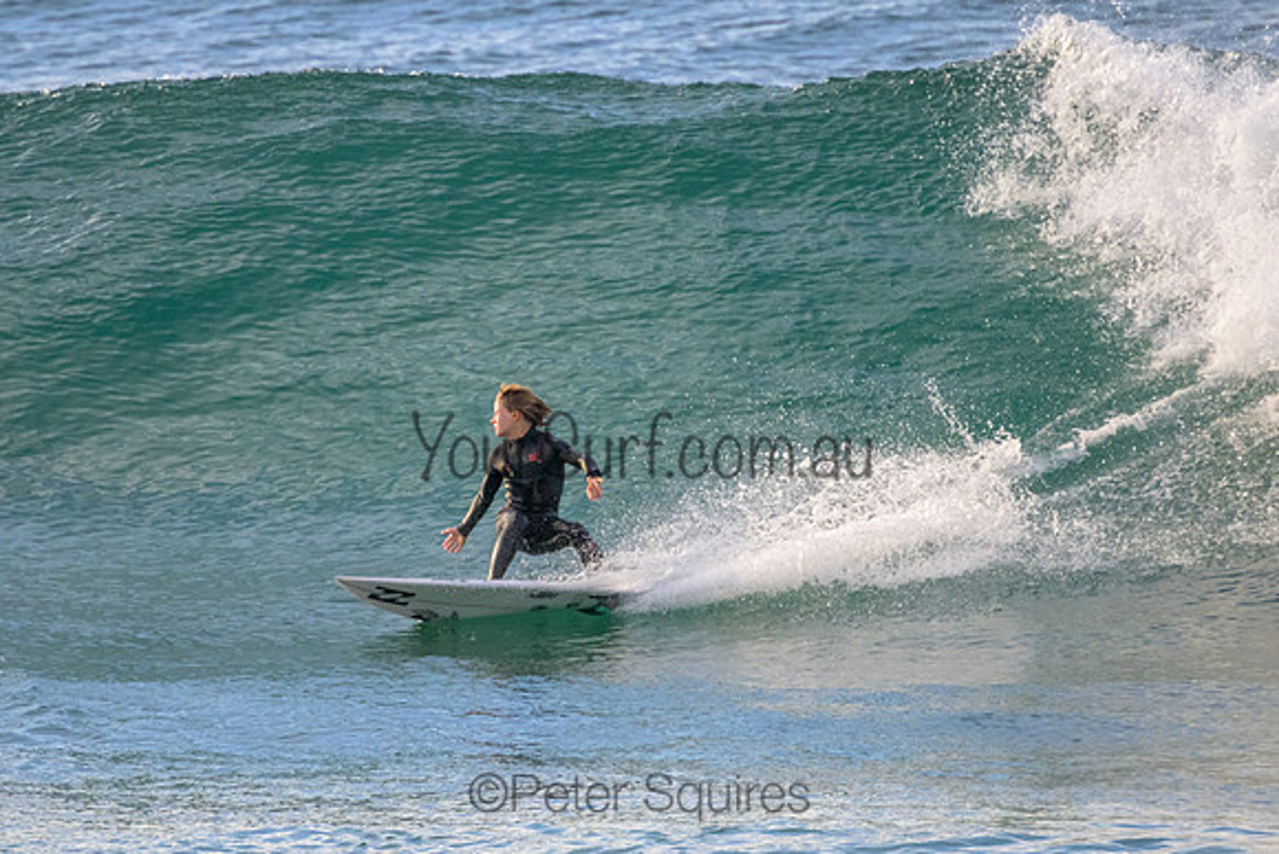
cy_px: 420
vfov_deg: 1.3
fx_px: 37049
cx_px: 473
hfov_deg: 2.0
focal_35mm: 1043
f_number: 11
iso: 3600
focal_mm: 800
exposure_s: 1/1600
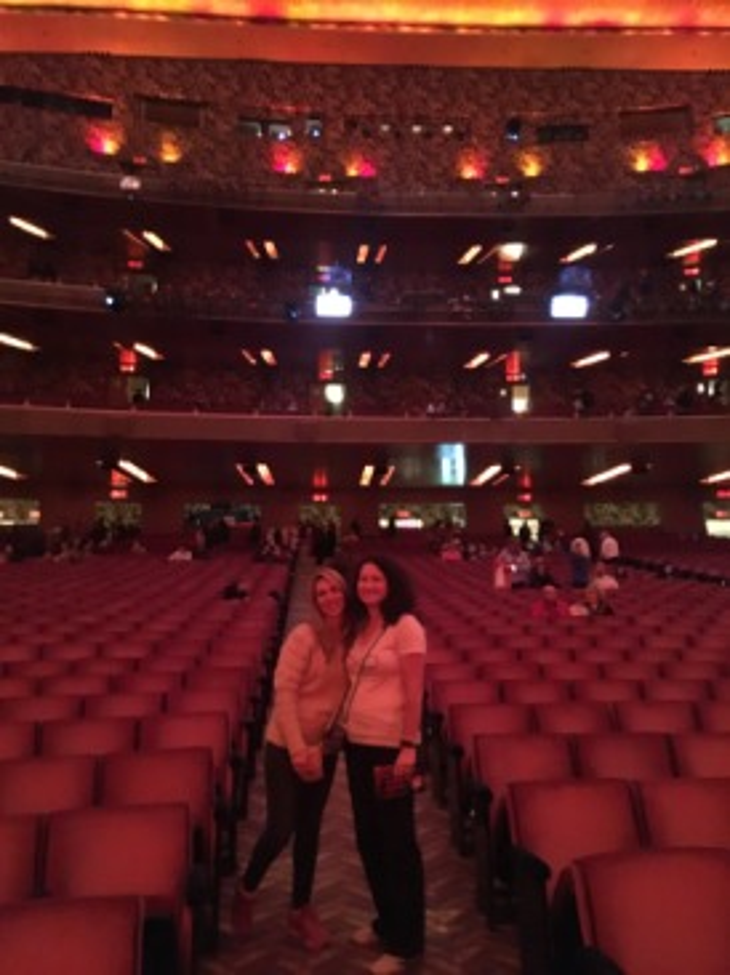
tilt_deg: +7.9
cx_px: 365
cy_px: 488
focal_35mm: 29
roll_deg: +1.5
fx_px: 816
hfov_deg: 48.2
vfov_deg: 61.7
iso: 1600
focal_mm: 4.15
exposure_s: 1/15
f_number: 2.2
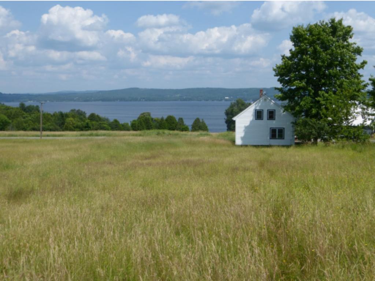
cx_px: 188
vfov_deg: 36.0
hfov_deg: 46.8
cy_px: 140
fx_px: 434
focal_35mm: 40
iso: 100
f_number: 3.9
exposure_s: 1/1300
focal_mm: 6.9
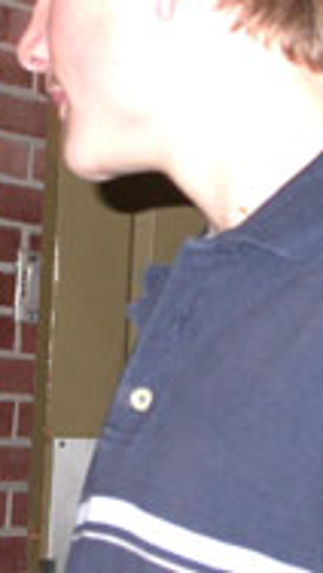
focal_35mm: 139
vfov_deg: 15.4
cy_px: 201
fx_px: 2113
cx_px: -21
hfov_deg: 8.7
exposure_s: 1/60.3
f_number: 3.1
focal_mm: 12.4
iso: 100
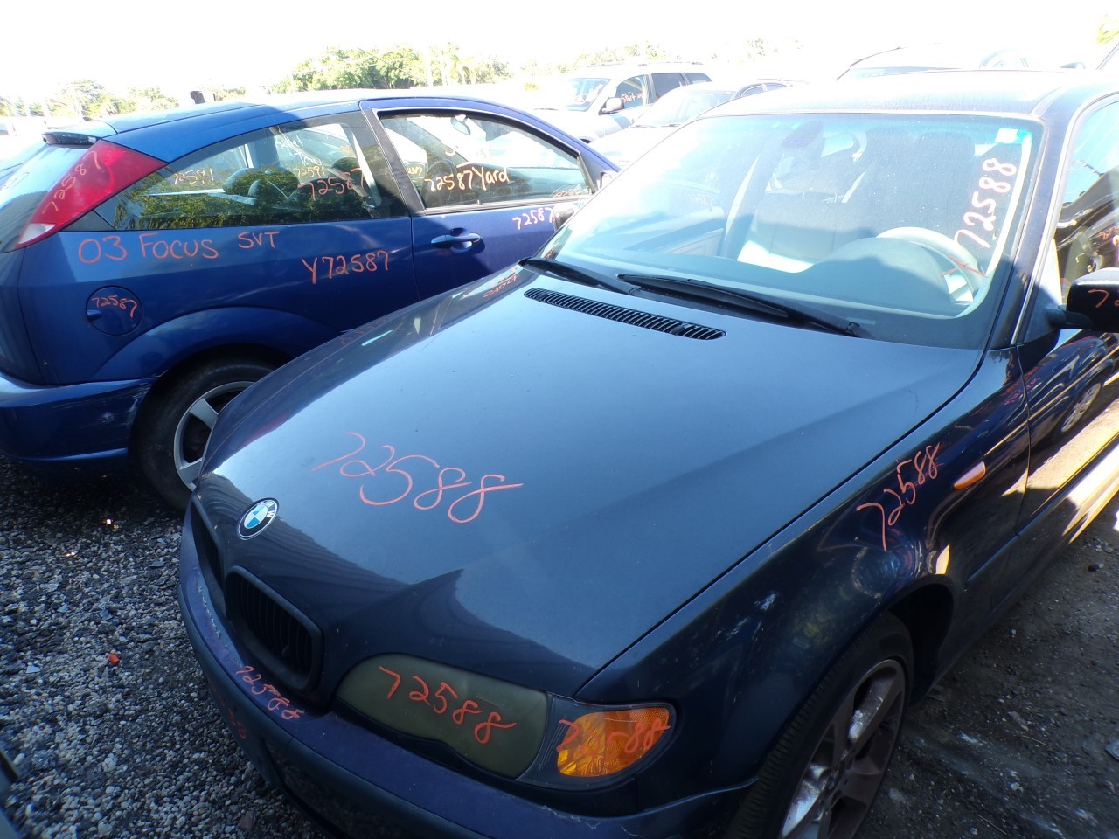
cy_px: 420
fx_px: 776
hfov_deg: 71.6
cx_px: 560
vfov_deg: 56.8
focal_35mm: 24
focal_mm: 4.3
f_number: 4.4
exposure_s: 1/50
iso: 100
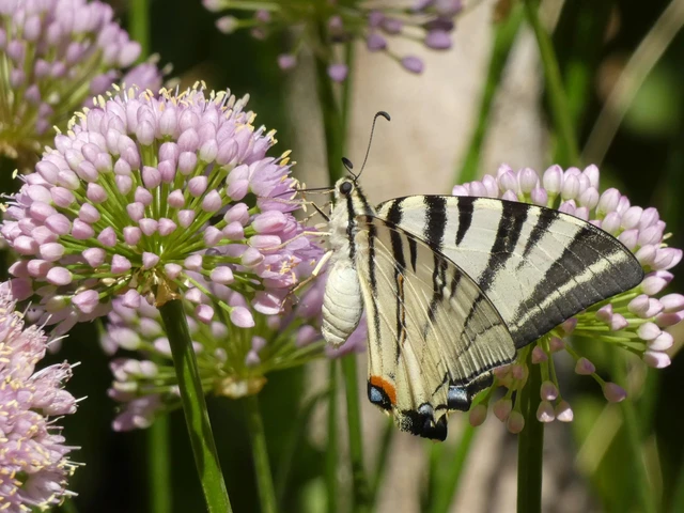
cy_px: 256
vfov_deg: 4.8
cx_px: 342
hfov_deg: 6.4
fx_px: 6106
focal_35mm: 309
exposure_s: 1/320
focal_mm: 55.4
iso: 200
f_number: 5.6
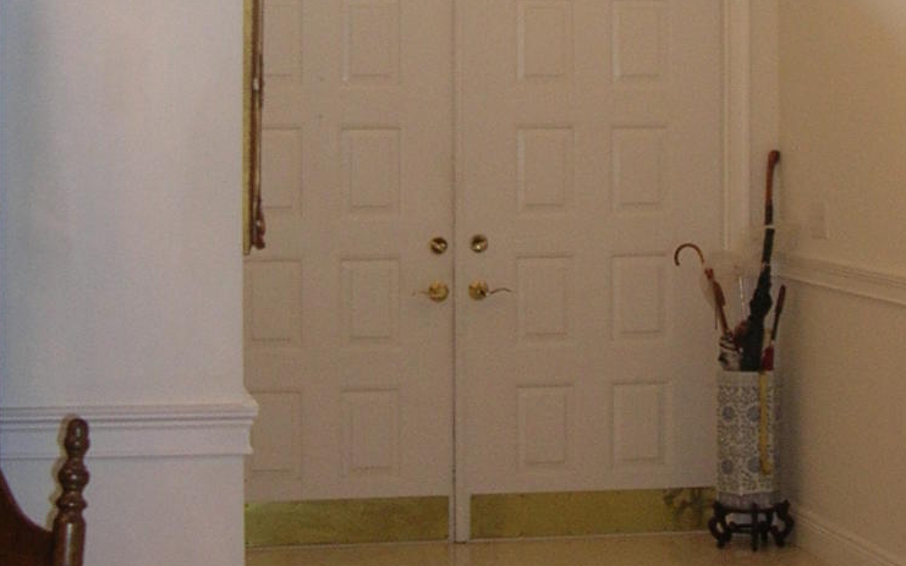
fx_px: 2469
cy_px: 64
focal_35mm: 100
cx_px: 599
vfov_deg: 13.0
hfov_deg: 20.7
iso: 77
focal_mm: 5.8
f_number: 2.8
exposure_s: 1/29.5
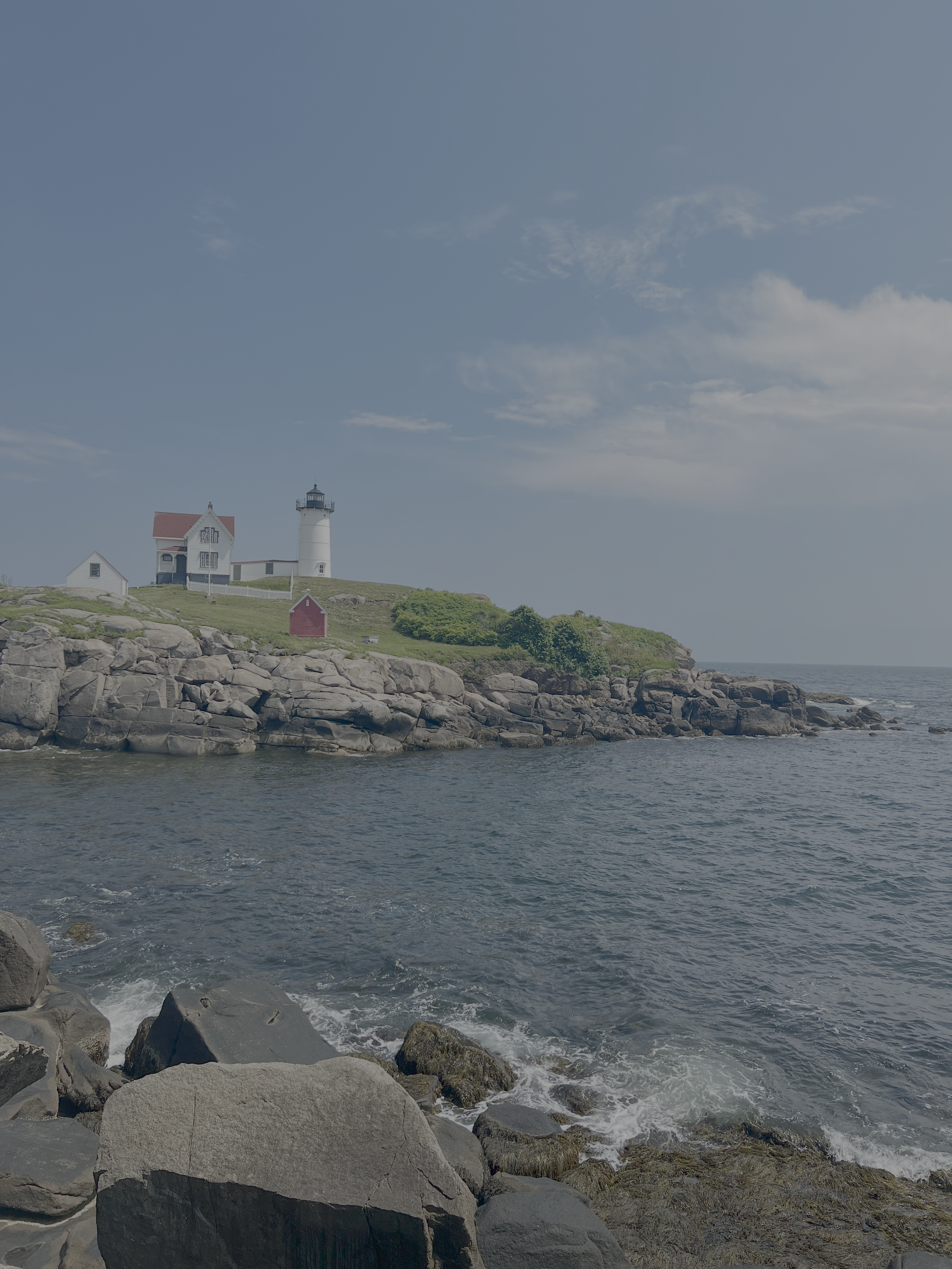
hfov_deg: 53.1
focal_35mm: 26
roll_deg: -1.4
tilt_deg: +0.4
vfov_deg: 67.3
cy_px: 634
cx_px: 476
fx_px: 953
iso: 50
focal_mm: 5.7
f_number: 1.5
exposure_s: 1/5587
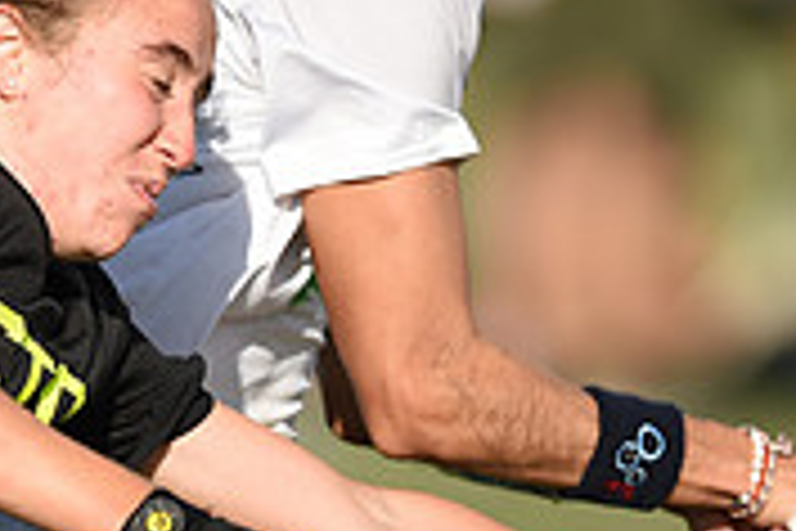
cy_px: 166
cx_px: 108
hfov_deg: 1.6
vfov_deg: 1.0
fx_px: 29030
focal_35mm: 1313
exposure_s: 1/3200
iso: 125
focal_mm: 400
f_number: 2.8
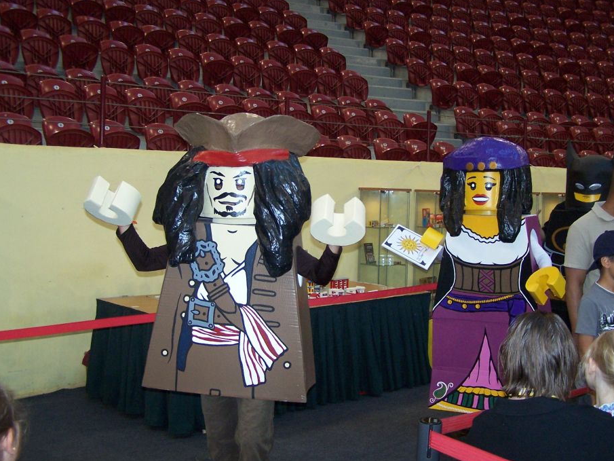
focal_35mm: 43
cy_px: 214
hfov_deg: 43.8
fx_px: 763
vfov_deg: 33.6
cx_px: 334
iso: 140
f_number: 2.8
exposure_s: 1/60
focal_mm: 6.3
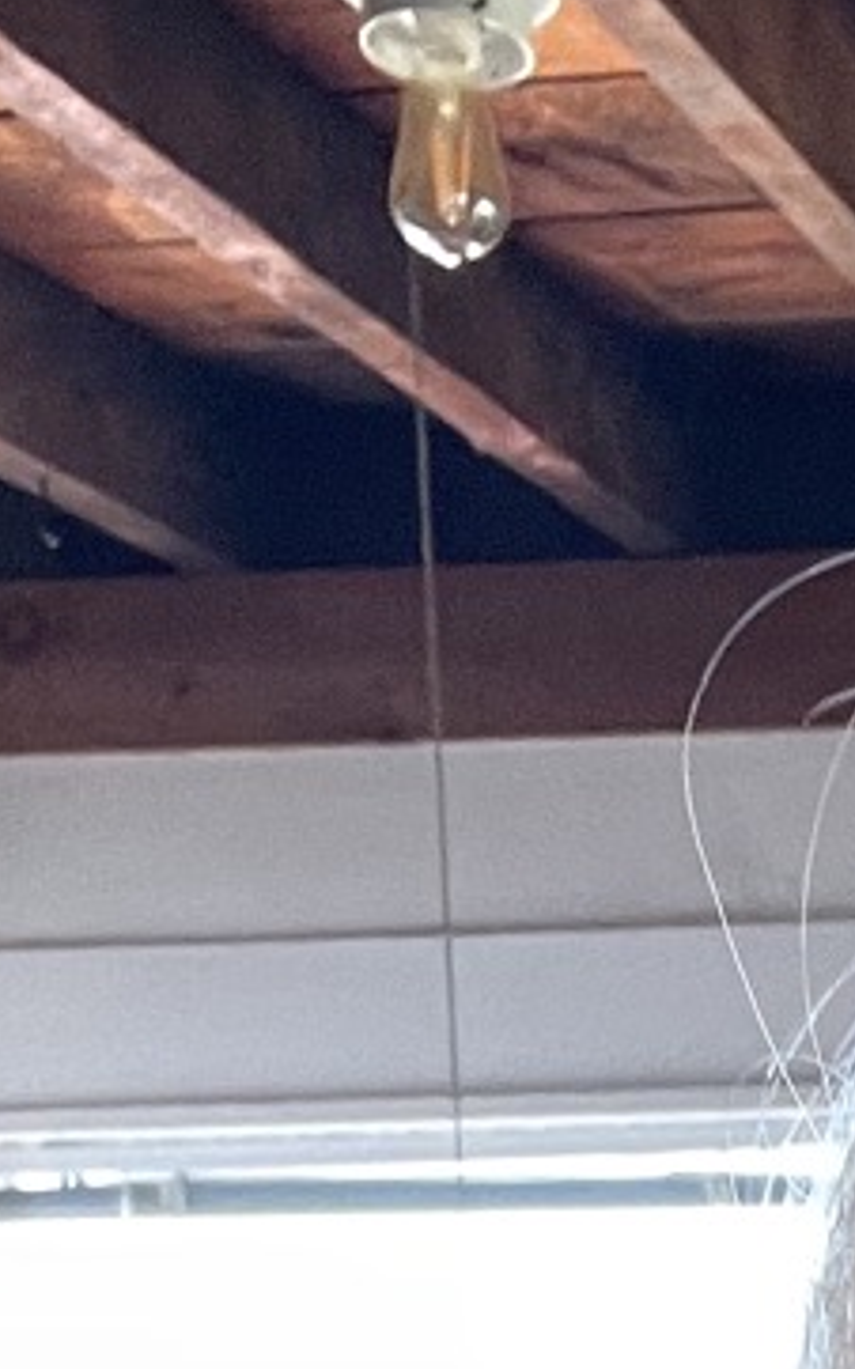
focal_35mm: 123
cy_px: 2239
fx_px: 4589
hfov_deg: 9.9
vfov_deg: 15.3
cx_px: 1653
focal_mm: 2.71
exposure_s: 1/60
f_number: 2.2
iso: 125
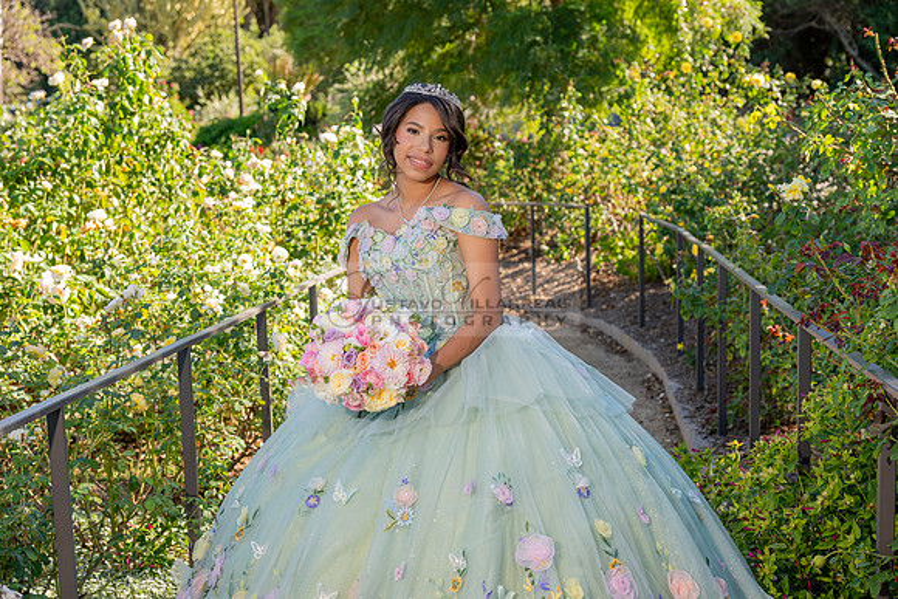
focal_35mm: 60
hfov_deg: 33.4
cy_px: 300
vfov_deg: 22.6
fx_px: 1497
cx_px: 449
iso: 200
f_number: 5
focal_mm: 60
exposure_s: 1/200
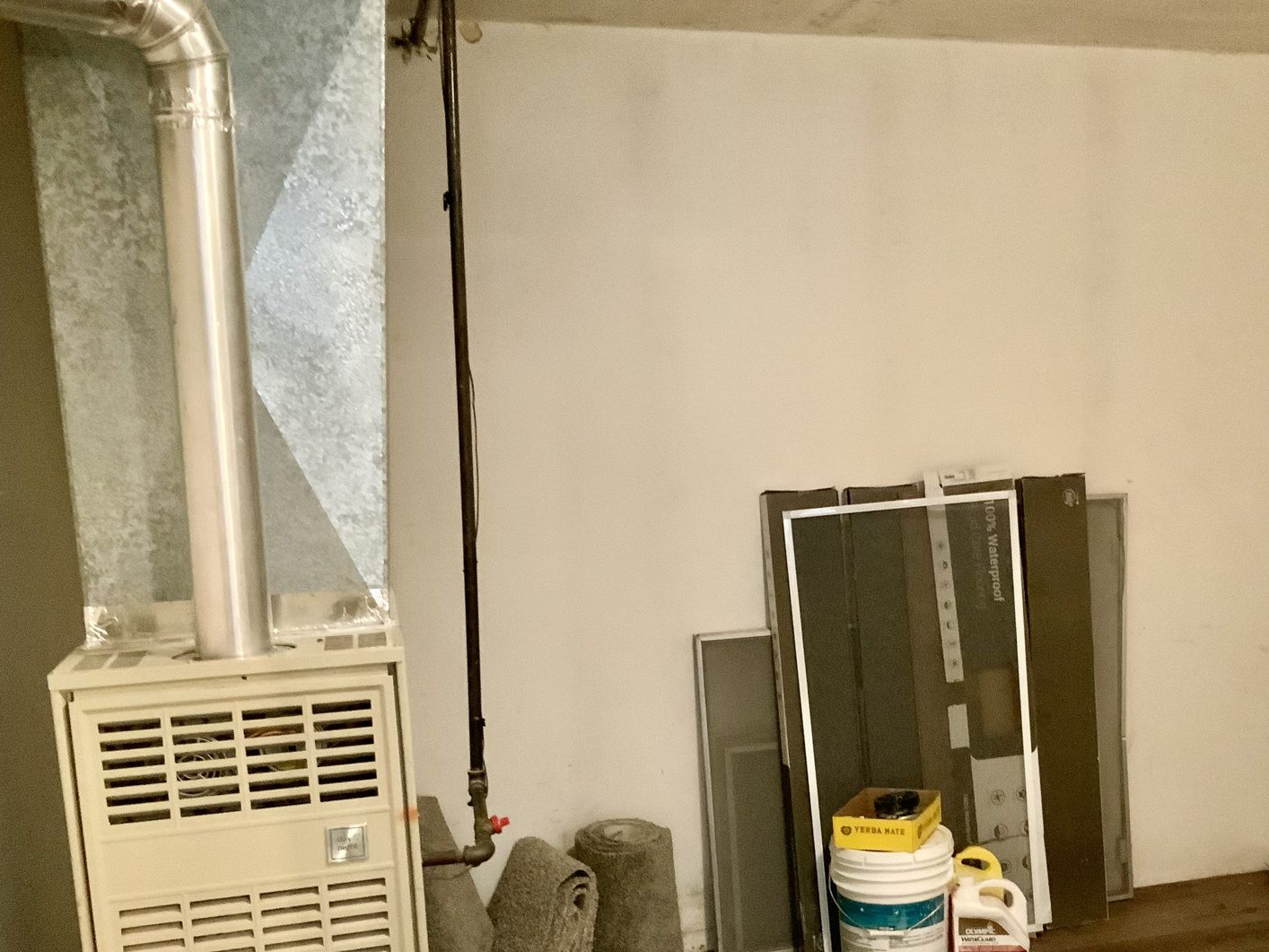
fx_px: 1540
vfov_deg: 34.0
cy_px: 635
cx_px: 892
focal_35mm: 42
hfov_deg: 43.8
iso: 500
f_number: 1.8
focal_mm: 3
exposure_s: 1/30
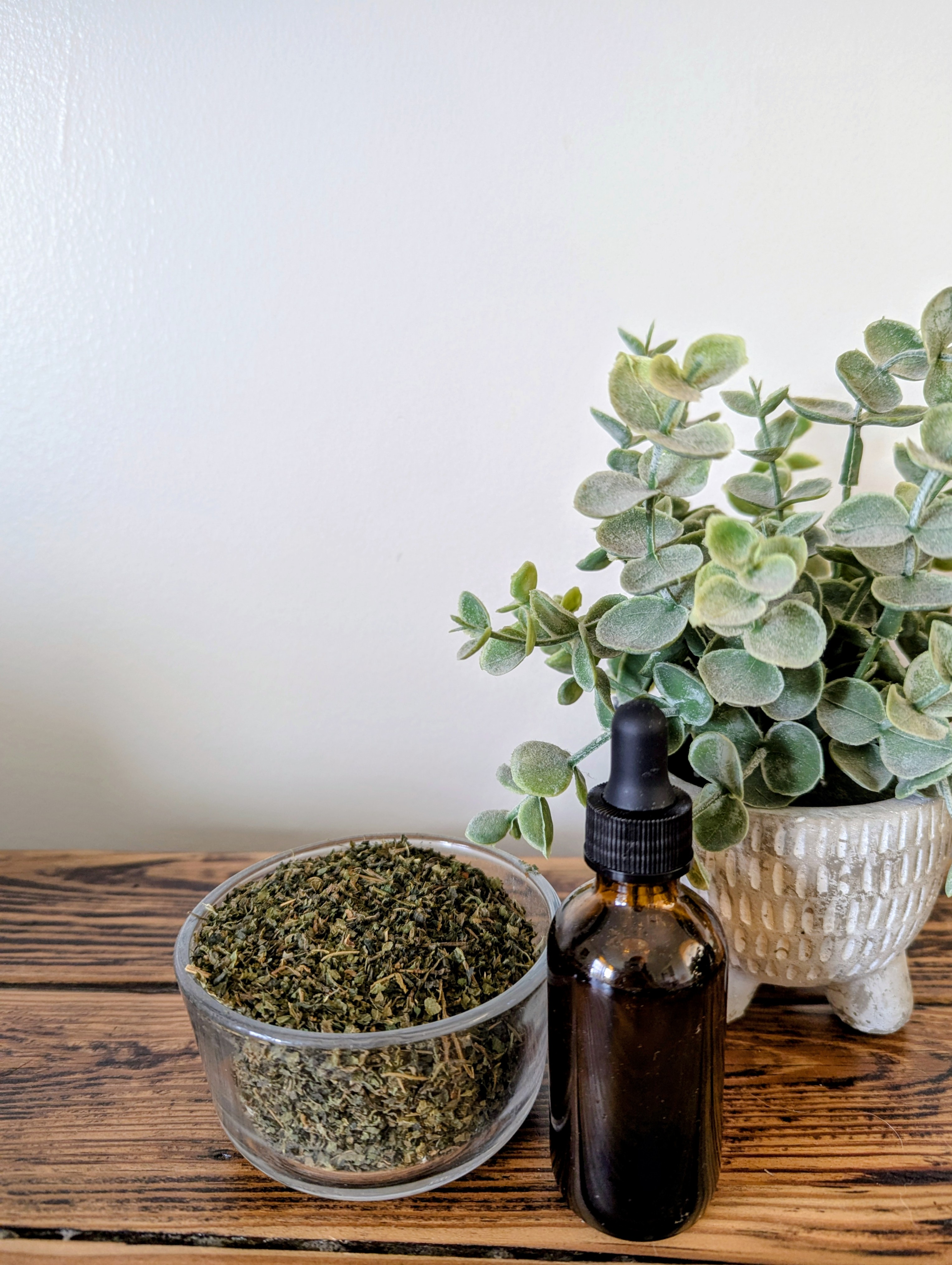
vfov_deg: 71.5
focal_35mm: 24
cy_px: 632
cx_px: 476
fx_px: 878
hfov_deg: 56.9
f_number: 1.85
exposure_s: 1/23.8
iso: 153
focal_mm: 6.81
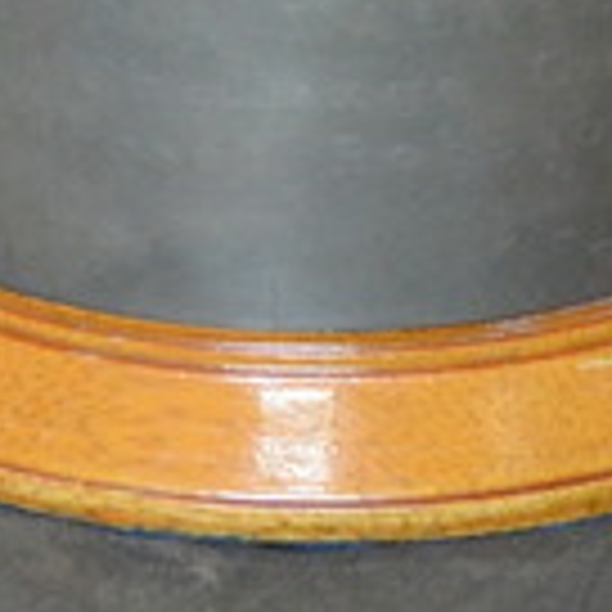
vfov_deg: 9.5
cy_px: -284
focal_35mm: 179
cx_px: 306
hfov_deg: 9.8
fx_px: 3580
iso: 5000
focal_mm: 30
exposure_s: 1/100
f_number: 3.2
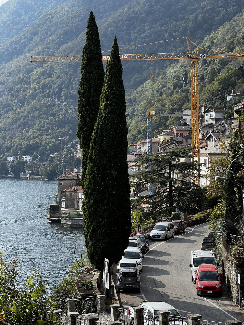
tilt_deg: -0.1
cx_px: 122
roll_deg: +1.1
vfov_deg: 25.3
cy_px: 162
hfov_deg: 19.1
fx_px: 724
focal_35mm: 77
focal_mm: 9
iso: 32
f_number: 2.8
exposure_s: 1/279
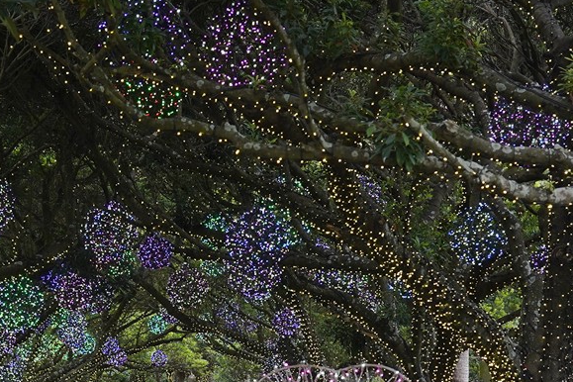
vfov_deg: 11.2
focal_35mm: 121
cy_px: 356
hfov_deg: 16.9
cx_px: 157
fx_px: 1926
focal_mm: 35
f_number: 6.3
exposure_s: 1/100
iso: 400
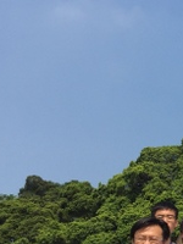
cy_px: 151
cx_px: 445
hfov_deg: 10.8
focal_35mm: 116
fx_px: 818
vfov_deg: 17.0
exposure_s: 1/1721
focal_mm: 4.15
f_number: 2.2
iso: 32
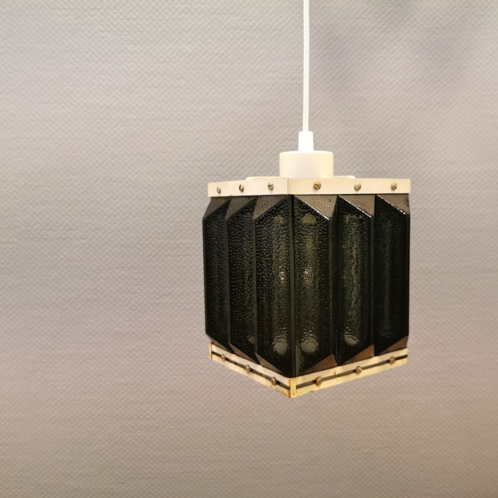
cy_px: 249
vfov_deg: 51.1
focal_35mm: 32
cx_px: 305
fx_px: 521
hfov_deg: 50.7
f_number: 1.6
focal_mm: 5.56
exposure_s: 1/60
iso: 400
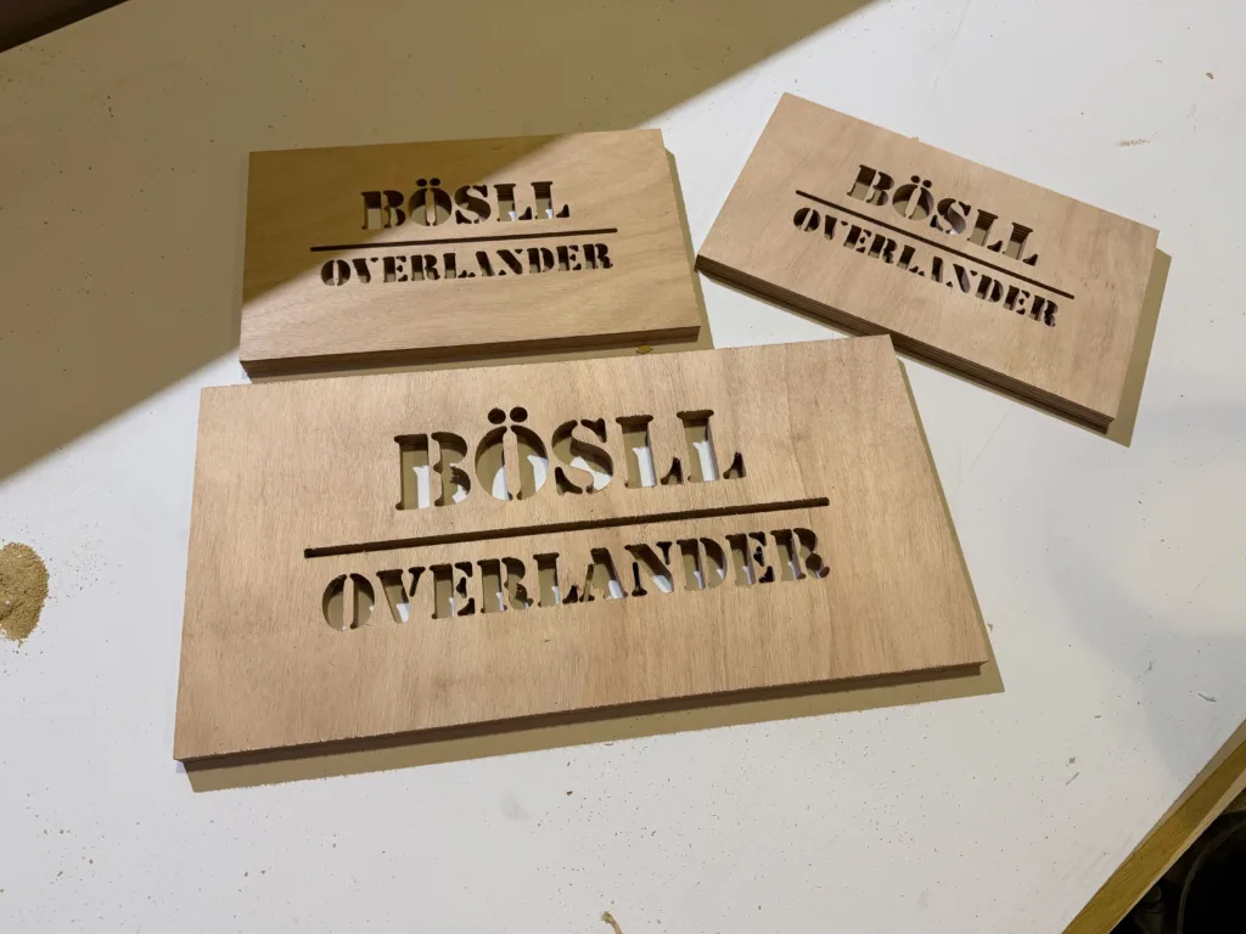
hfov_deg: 71.6
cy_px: 467
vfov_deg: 56.8
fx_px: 864
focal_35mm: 24
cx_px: 623
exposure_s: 1/50
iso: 160
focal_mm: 6.76
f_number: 1.78
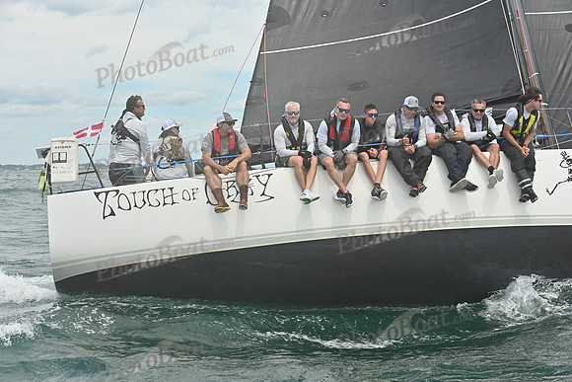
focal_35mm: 70
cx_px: 286
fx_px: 1112
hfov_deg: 28.8
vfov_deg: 19.5
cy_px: 191
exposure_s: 1/1250
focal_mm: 70
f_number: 7.1
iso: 320
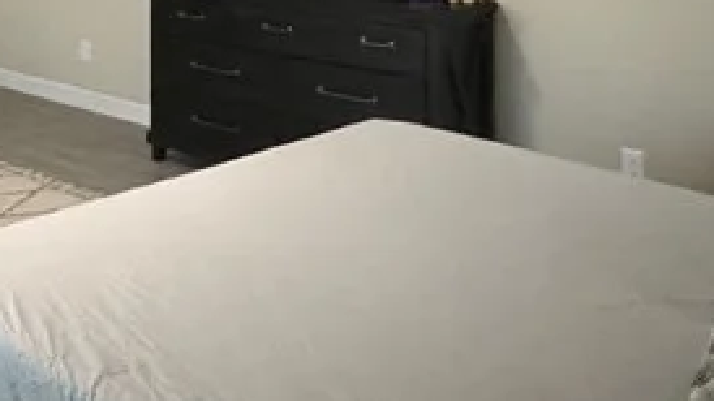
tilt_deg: +0.8
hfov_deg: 33.9
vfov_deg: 18.8
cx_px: 23
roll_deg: +0.7
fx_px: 1079
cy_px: -187
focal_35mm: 57
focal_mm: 2.22
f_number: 2.2
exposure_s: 1/40
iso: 1250
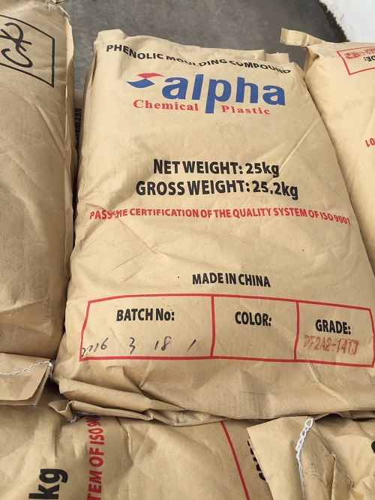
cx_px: 188
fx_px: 419
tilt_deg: -54.1
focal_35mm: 29
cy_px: 250
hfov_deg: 48.3
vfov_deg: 61.6
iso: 32
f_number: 2.2
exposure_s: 1/791
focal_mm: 4.15
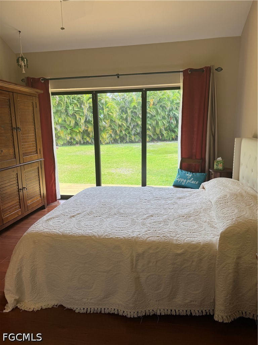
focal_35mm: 24
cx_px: 129
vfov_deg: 71.6
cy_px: 172
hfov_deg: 56.8
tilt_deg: -10.3
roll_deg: +0.1
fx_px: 239
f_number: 1.78
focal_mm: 6.76
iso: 64
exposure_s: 1/185
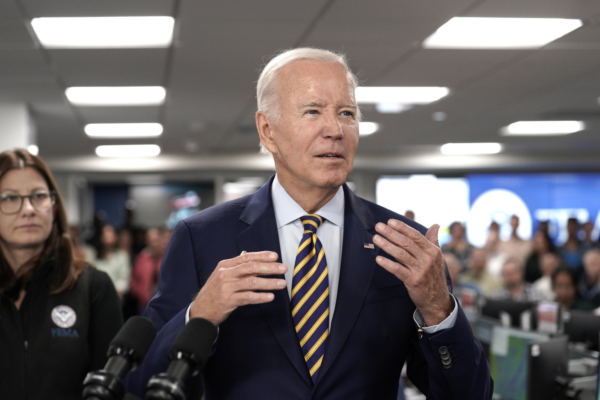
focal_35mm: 70
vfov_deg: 19.5
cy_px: 200
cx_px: 300
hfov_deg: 28.8
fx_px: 1167
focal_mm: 70
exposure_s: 1/250
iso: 2000
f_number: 3.5
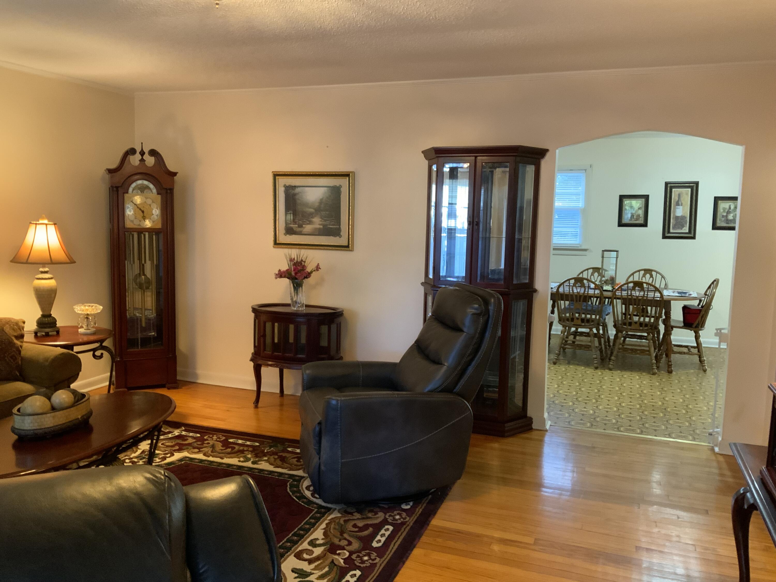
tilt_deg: -6.2
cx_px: 388
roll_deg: -1.9
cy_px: 291
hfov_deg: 61.7
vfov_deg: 48.2
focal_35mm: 29
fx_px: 650
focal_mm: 3
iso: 250
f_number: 1.8
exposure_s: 1/40
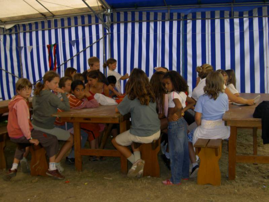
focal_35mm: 44
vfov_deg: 32.9
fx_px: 342
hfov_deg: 42.9
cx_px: 134
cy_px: 101
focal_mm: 9
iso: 100
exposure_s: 1/60
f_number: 2.9
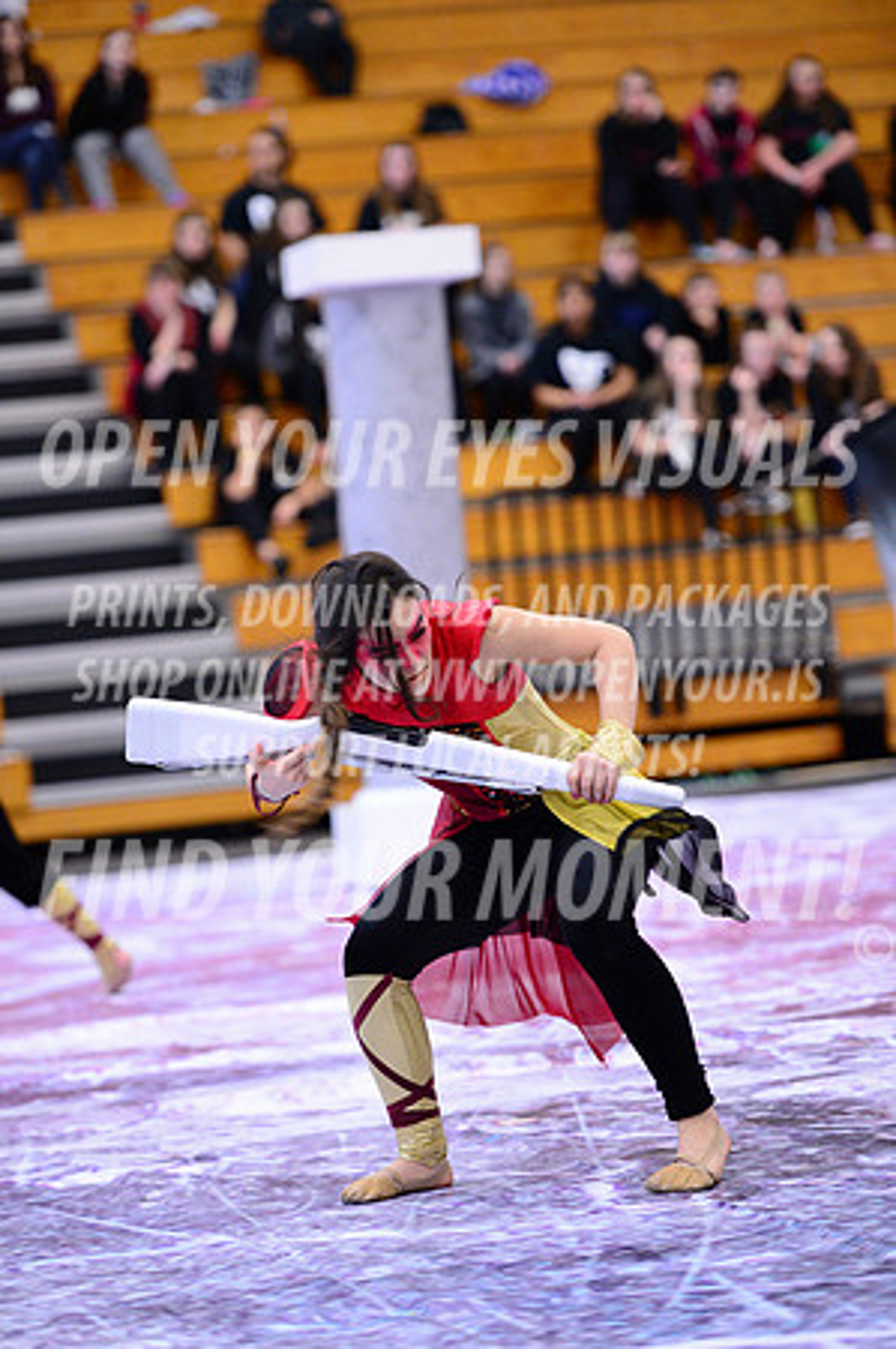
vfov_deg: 14.7
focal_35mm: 140
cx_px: 448
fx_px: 5238
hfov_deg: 9.8
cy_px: 674
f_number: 2.8
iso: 4000
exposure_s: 1/250
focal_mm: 140
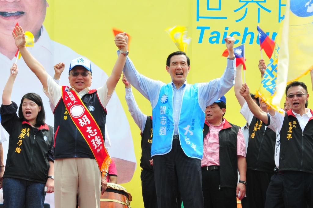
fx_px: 1042
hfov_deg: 17.1
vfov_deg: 11.4
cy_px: 104
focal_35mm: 120
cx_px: 156
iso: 500
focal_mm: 80
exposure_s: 1/100
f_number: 16
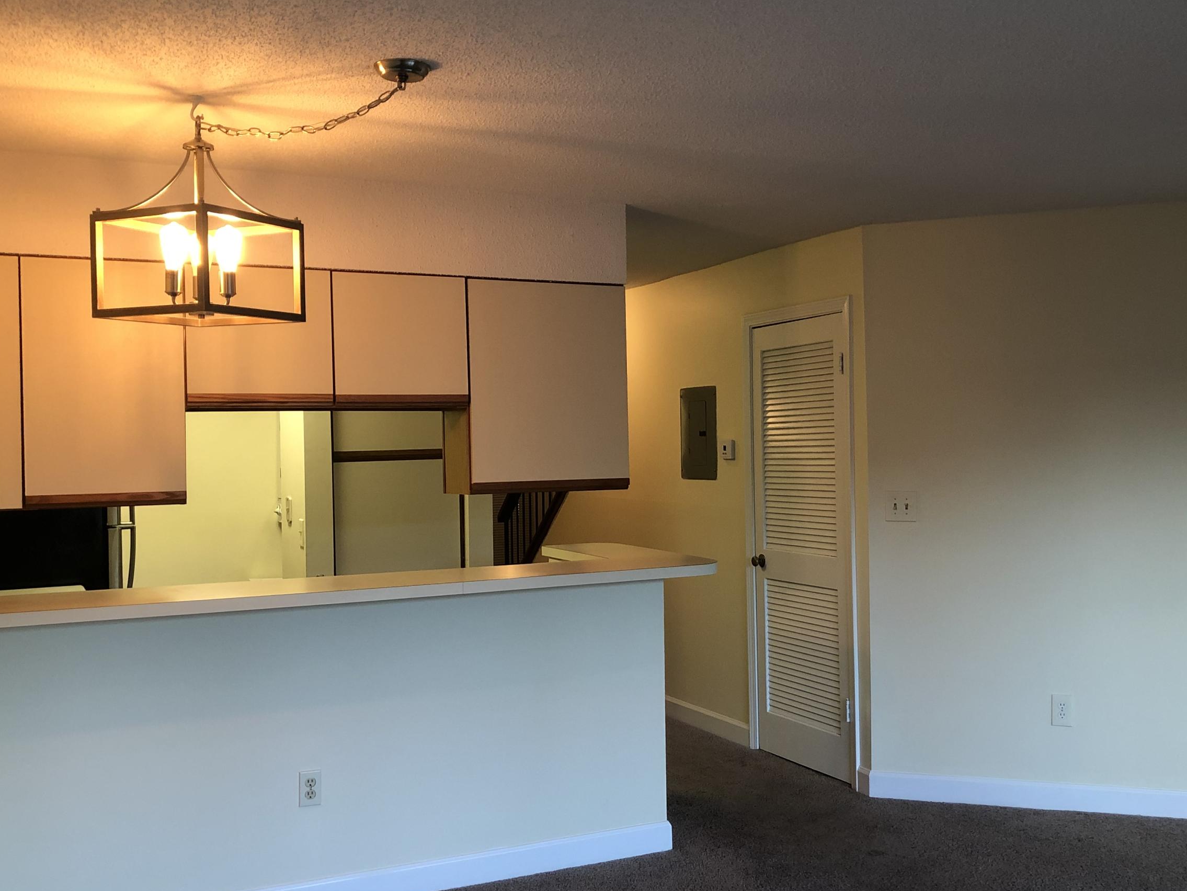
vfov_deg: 38.7
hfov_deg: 50.0
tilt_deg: -1.9
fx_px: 1269
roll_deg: +0.3
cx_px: 676
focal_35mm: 37
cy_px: 463
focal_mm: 3.99
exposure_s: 1/17
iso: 40
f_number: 1.8
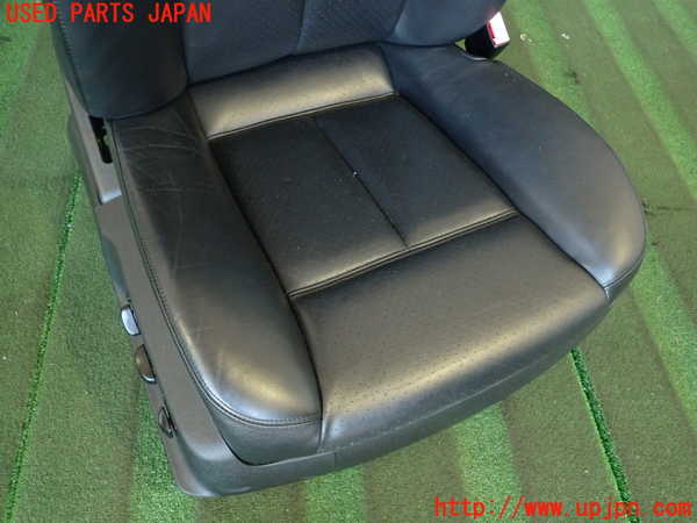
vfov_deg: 54.9
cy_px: 262
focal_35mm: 25
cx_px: 348
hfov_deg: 69.4
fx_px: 503
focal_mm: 4.5
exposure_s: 1/30
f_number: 2
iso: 250
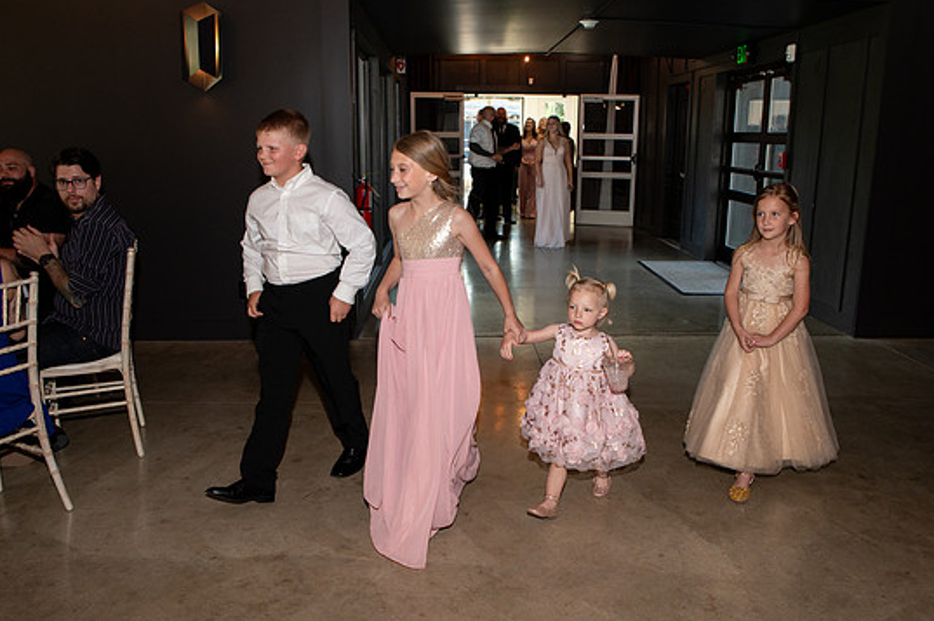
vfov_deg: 44.9
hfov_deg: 63.7
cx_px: 461
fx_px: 752
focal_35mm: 29
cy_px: 323
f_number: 5.6
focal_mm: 24
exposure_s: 1/200
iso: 1000
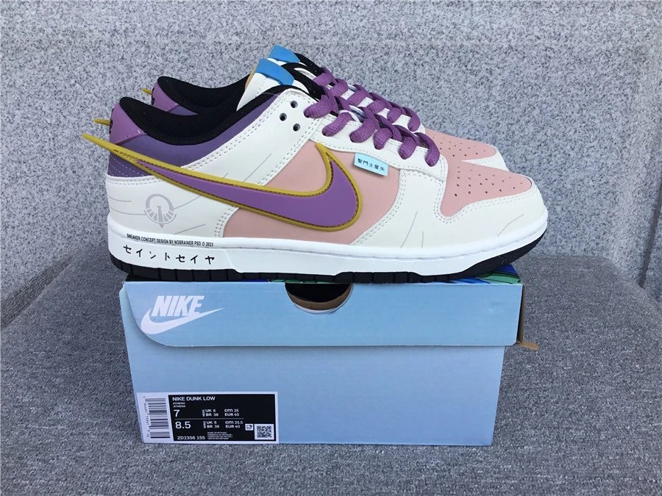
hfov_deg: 58.4
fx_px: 593
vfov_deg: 45.4
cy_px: 248
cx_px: 331
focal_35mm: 31
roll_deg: +0.0
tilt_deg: -23.4
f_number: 2.4
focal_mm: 3.3
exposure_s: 1/353
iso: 25
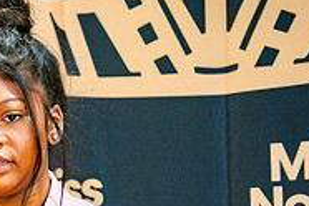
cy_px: 263
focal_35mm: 218
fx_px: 1871
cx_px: -22
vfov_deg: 6.3
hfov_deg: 9.4
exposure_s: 1/125
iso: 800
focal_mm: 70
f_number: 2.8
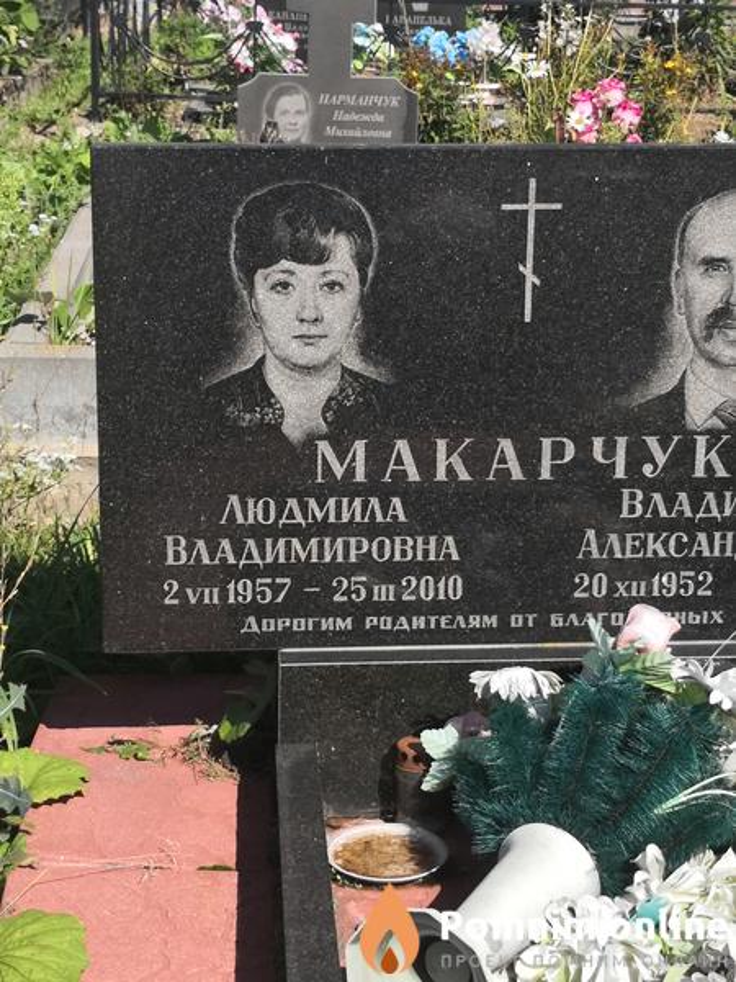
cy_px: 491
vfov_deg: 31.7
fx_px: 1729
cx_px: 368
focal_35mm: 61
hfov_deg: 24.0
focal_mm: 3.95
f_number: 1.6
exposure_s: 1/2198
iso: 50
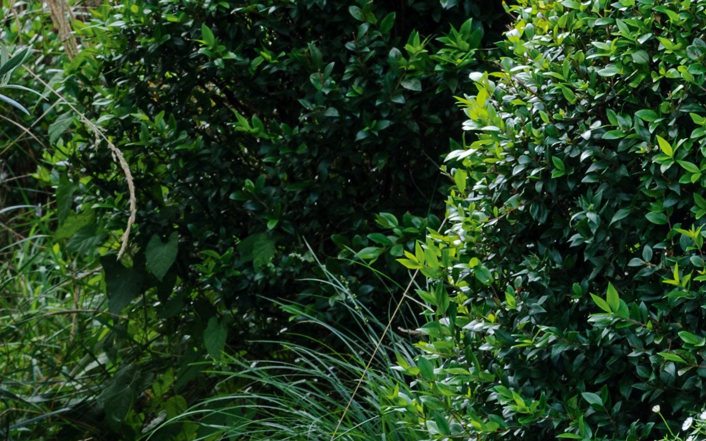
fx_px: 9580
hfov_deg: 4.2
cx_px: 1243
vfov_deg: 2.6
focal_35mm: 498
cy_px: -177
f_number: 11
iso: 100
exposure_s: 1/20
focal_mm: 105
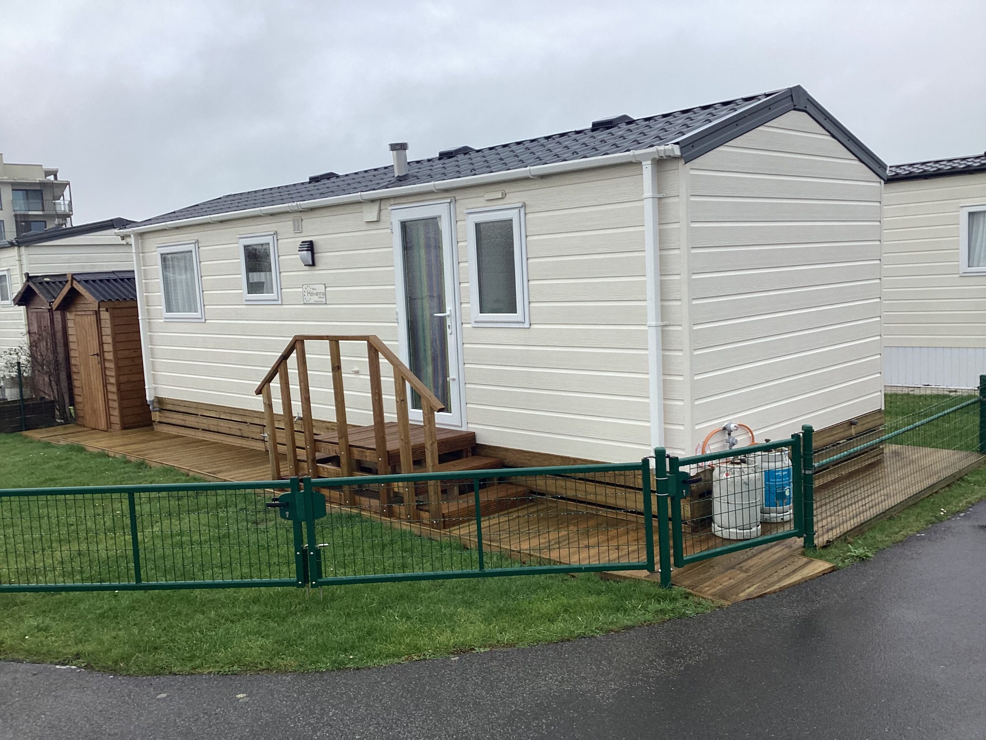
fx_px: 883
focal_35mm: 31
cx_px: 493
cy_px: 370
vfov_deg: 45.4
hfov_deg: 58.4
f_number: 2.4
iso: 25
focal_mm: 3.3
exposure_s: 1/599
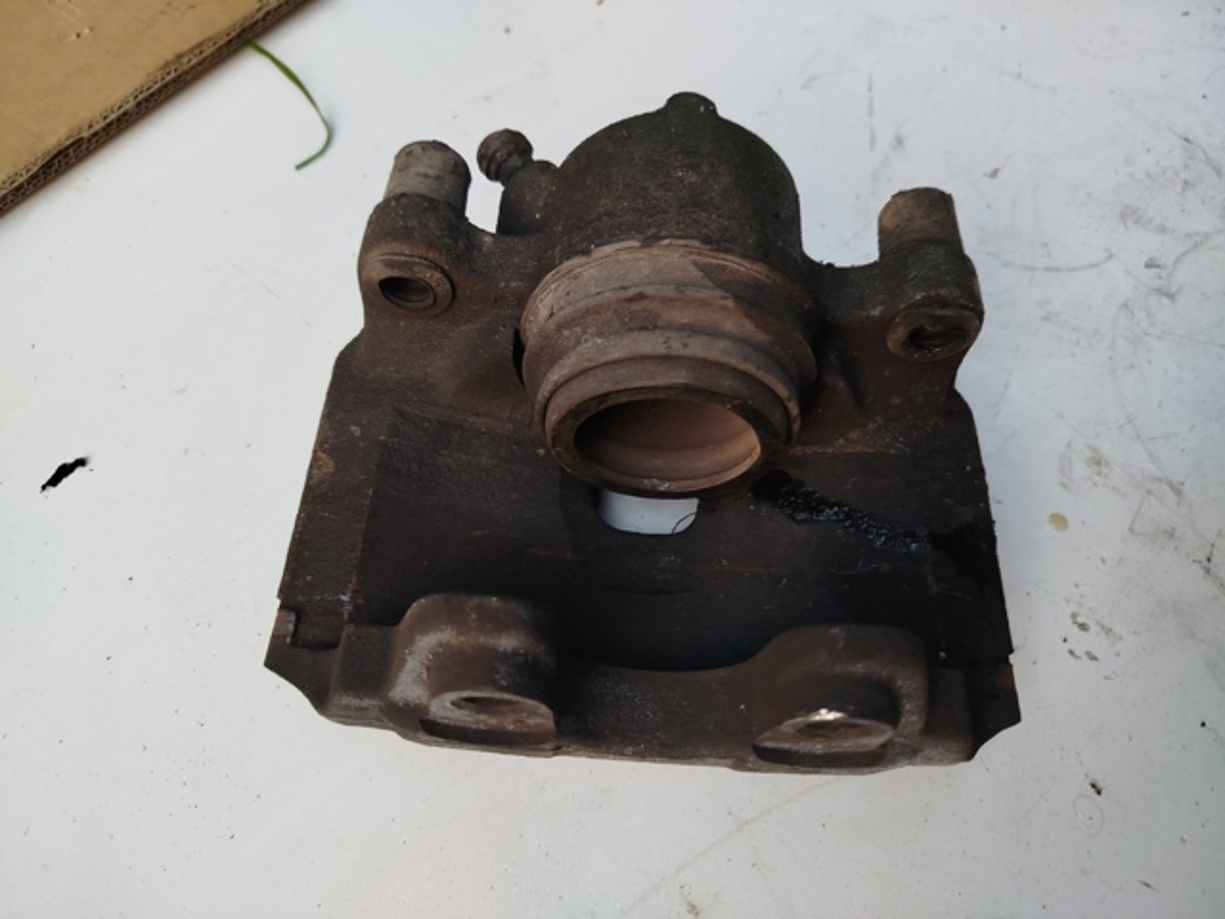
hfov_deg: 71.6
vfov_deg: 56.8
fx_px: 849
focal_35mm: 24
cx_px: 612
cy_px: 460
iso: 100
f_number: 1.7
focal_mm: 5.31
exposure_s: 1/33
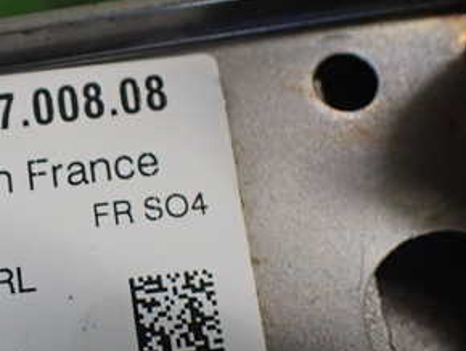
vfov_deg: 23.5
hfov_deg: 29.5
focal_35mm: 62
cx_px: 19
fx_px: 835
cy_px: 243
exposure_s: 1/125
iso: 640
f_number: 2.3
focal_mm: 5.4
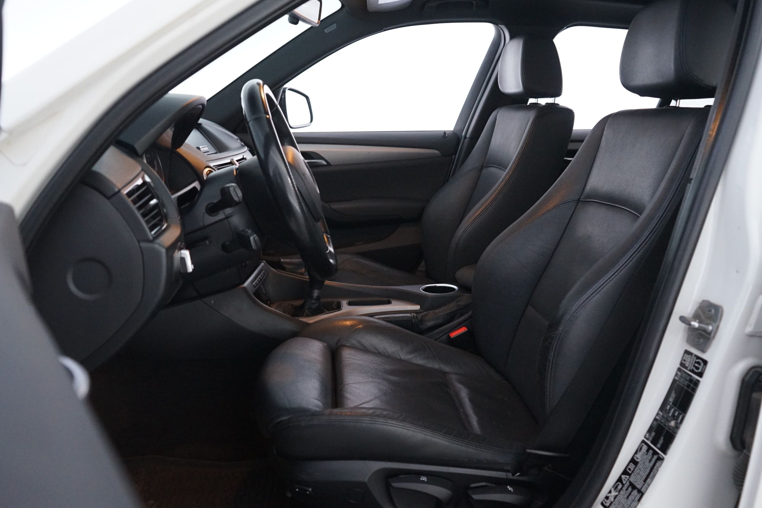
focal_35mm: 30
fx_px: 635
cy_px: 259
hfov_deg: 61.9
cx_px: 386
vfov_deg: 43.6
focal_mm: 29
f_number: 5
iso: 4000
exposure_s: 1/10
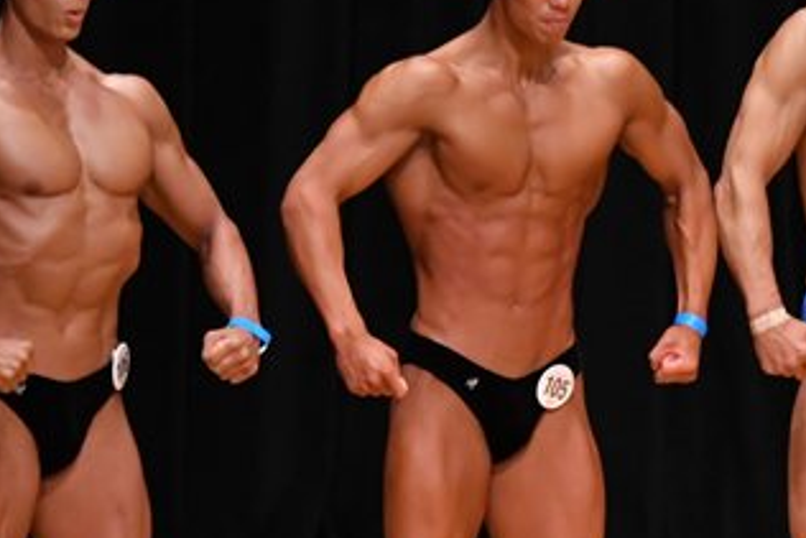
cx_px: 392
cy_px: 416
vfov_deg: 2.2
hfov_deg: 3.3
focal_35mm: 625
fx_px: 13999
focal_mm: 170
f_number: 5.6
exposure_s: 1/400
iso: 4000
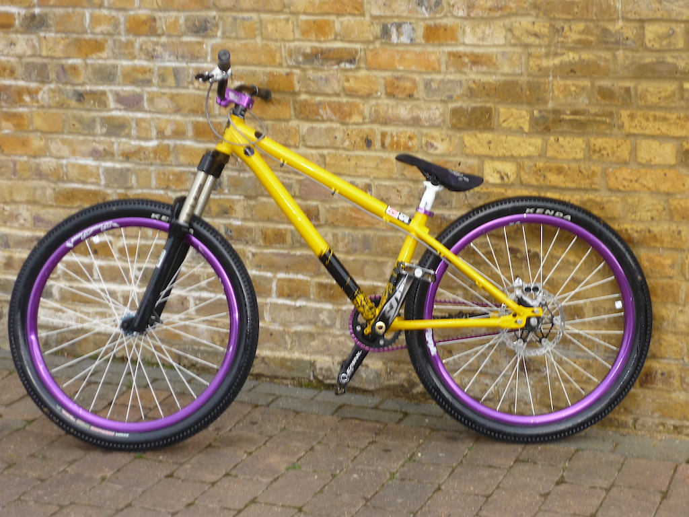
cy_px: 258
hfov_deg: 26.0
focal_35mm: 75
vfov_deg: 19.6
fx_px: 1493
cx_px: 344
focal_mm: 12.3
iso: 125
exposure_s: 1/50
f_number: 4.1
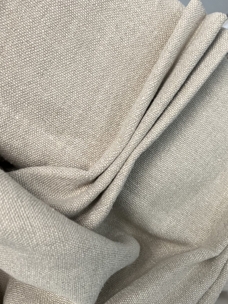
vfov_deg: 43.8
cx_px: 179
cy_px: 160
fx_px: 378
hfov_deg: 32.8
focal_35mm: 43
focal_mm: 5.1
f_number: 1.6
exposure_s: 1/120
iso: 100
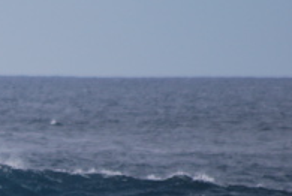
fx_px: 12934
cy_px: 248
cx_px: -150
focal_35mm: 1591
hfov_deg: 1.3
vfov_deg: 0.9
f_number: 5.6
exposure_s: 1/800
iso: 200
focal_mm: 300
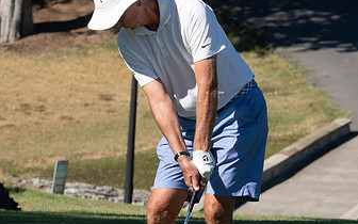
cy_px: 149
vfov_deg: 2.0
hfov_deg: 3.3
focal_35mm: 643
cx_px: 155
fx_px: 6274
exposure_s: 1/2000
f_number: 9
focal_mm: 150
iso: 1250
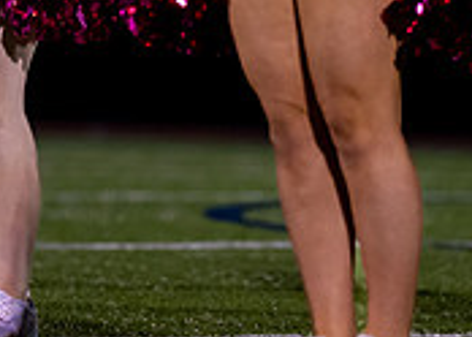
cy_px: -224
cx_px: -2
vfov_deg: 2.4
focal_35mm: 588
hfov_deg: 3.4
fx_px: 7876
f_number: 2.8
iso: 2500
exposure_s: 1/1000
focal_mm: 155
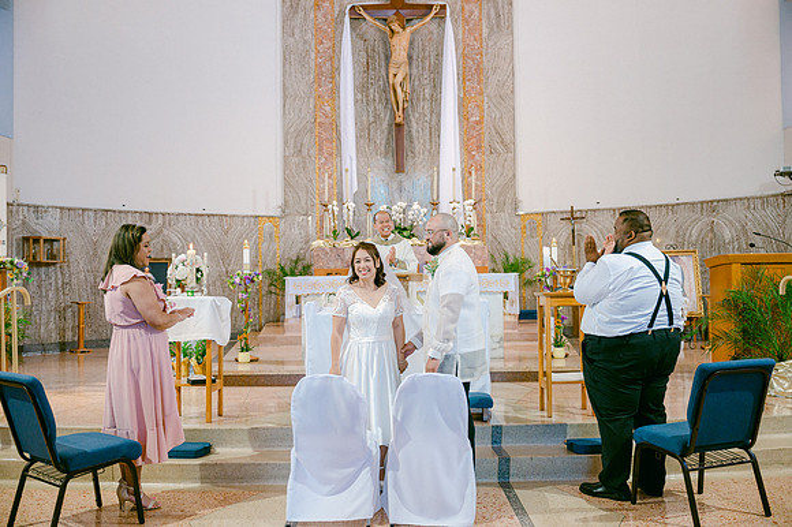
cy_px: 264
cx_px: 396
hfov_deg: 54.5
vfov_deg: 37.8
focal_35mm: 35
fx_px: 770
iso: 1600
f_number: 2.8
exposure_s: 1/200
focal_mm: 35
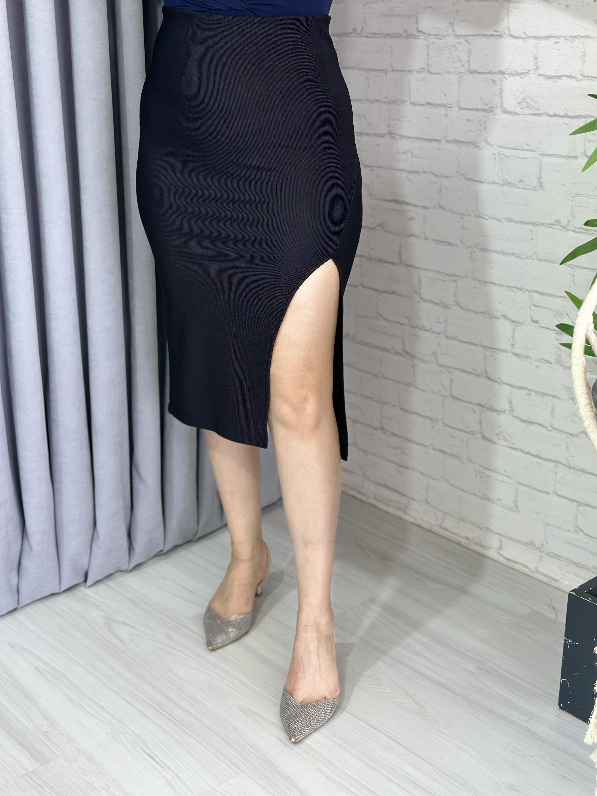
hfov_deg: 30.3
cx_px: 298
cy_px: 398
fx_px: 1104
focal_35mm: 48
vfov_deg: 39.7
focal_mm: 6.86
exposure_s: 1/100
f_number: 1.78
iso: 80
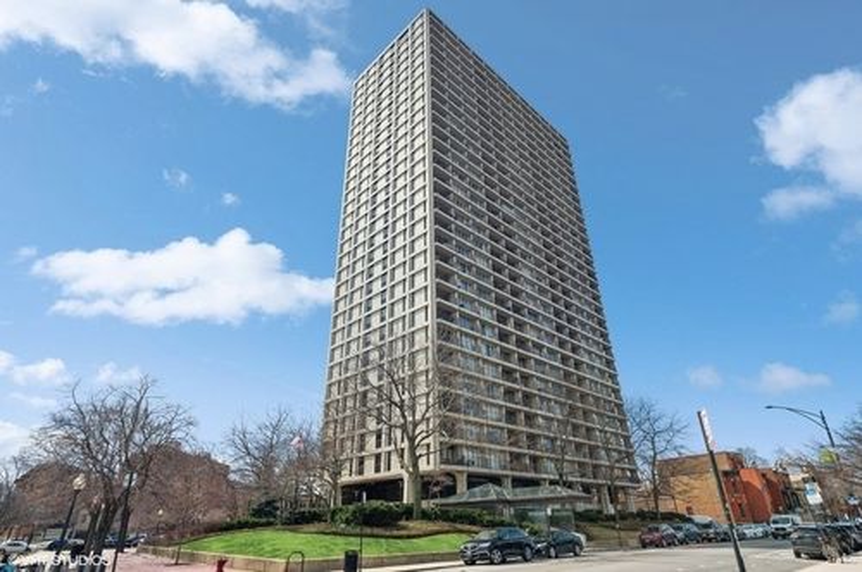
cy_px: 286
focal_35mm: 18
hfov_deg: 88.5
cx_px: 431
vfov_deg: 65.8
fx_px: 442
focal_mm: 18.5
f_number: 10
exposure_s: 1/60
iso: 100
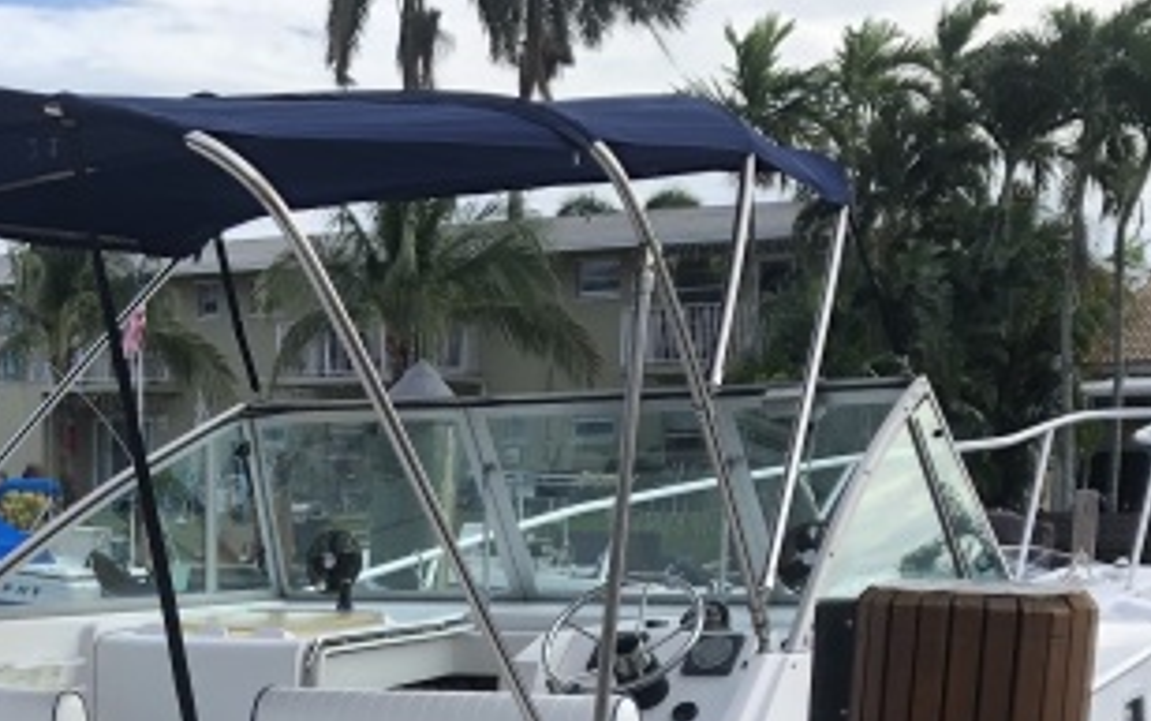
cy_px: 1053
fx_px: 2417
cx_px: 153
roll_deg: -0.2
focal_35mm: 77
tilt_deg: -13.5
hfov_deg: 26.1
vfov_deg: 15.7
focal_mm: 3.99
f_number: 1.8
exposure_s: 1/1245
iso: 20
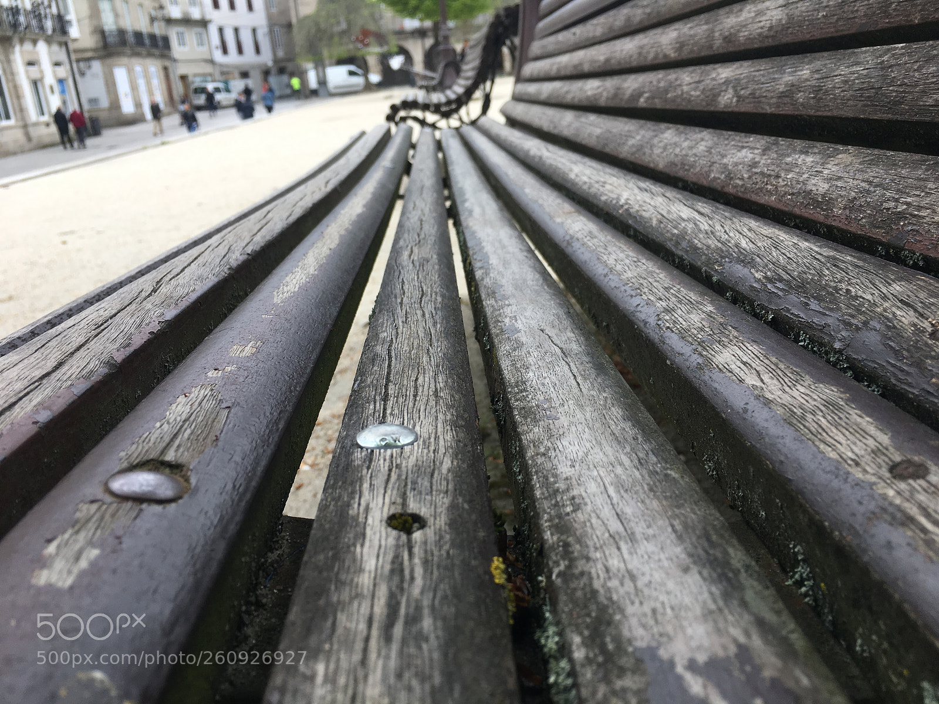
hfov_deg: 61.7
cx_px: 470
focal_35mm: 29
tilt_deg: -17.2
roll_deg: +5.9
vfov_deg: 48.2
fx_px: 787
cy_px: 352
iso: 25
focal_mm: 4.15
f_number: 2.2
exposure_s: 1/245
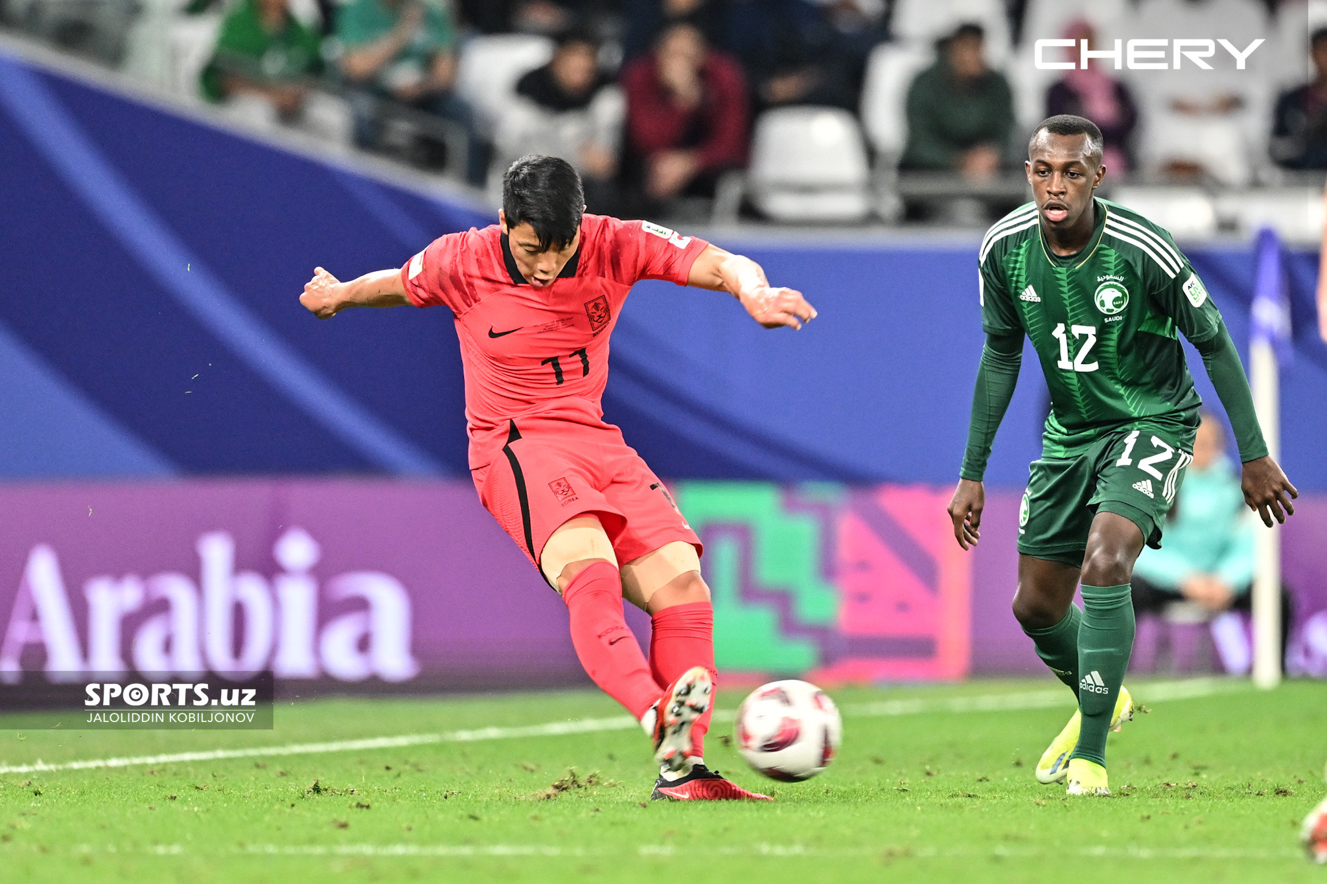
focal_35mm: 400
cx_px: 664
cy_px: 442
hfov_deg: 5.2
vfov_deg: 3.4
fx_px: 14742
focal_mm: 400
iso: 1600
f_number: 2.8
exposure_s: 1/1000
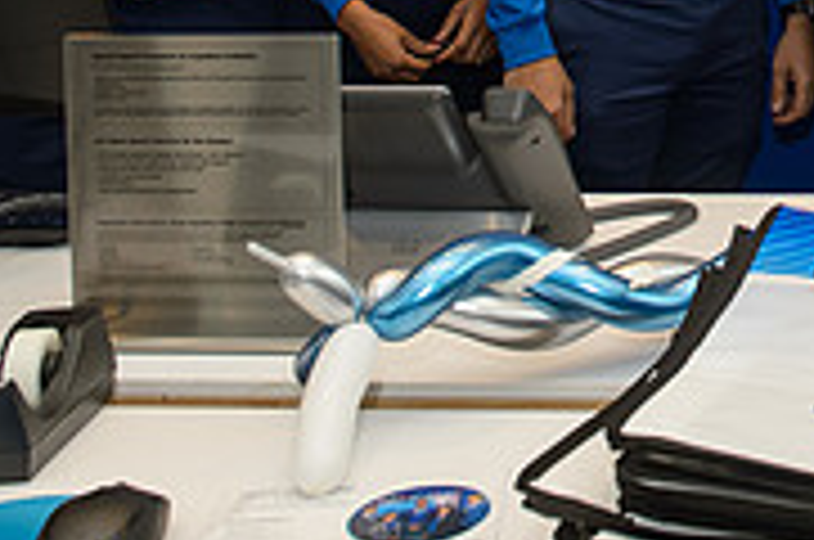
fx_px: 1738
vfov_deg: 16.3
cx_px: 962
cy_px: -238
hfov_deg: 24.1
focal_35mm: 77
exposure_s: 1/100
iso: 640
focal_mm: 24
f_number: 5.6
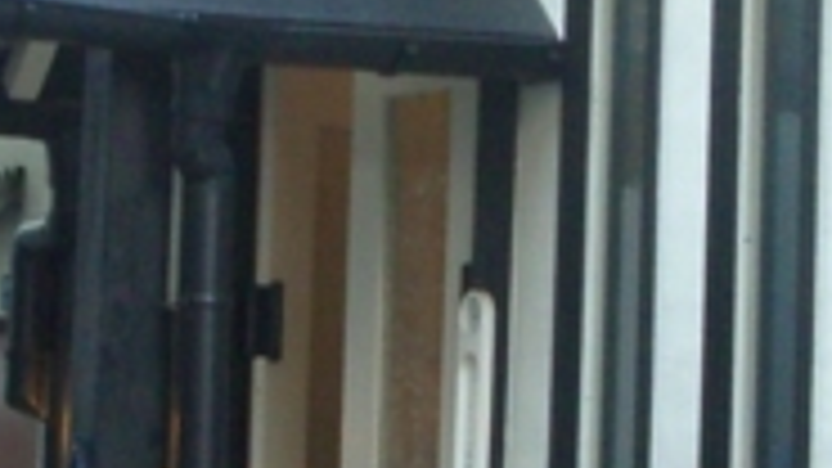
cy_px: 27
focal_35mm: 165
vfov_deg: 7.3
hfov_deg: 13.0
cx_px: 558
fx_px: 3640
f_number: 2.6
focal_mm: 5.8
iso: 200
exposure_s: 1/125
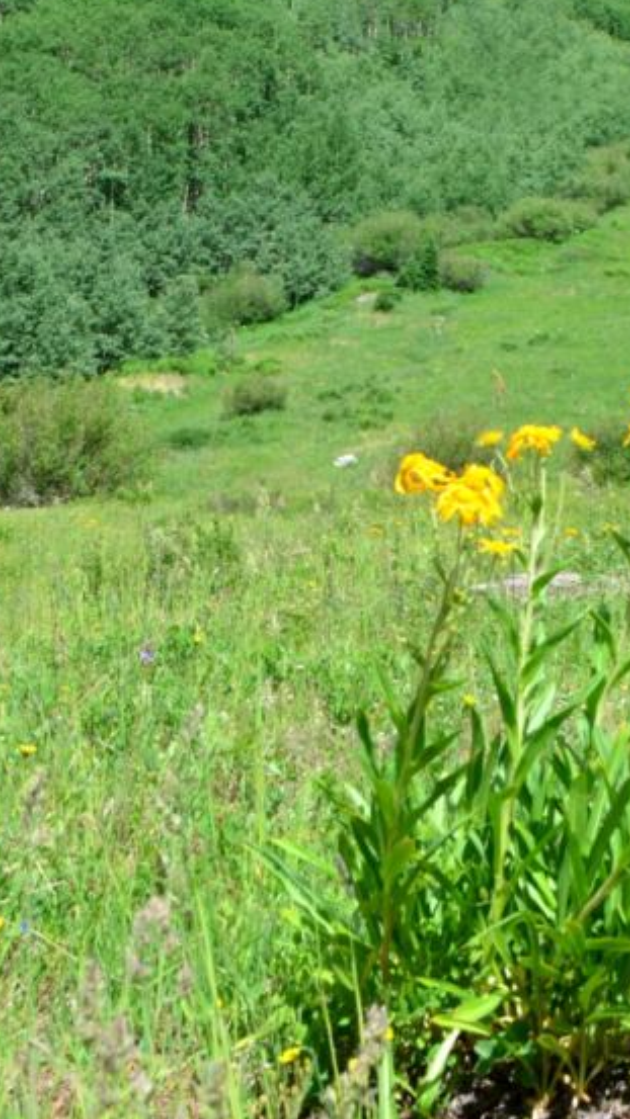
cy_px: 204
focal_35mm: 85
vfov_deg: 24.6
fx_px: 2522
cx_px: 490
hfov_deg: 14.2
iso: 200
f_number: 16
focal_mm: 31
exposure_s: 1/100
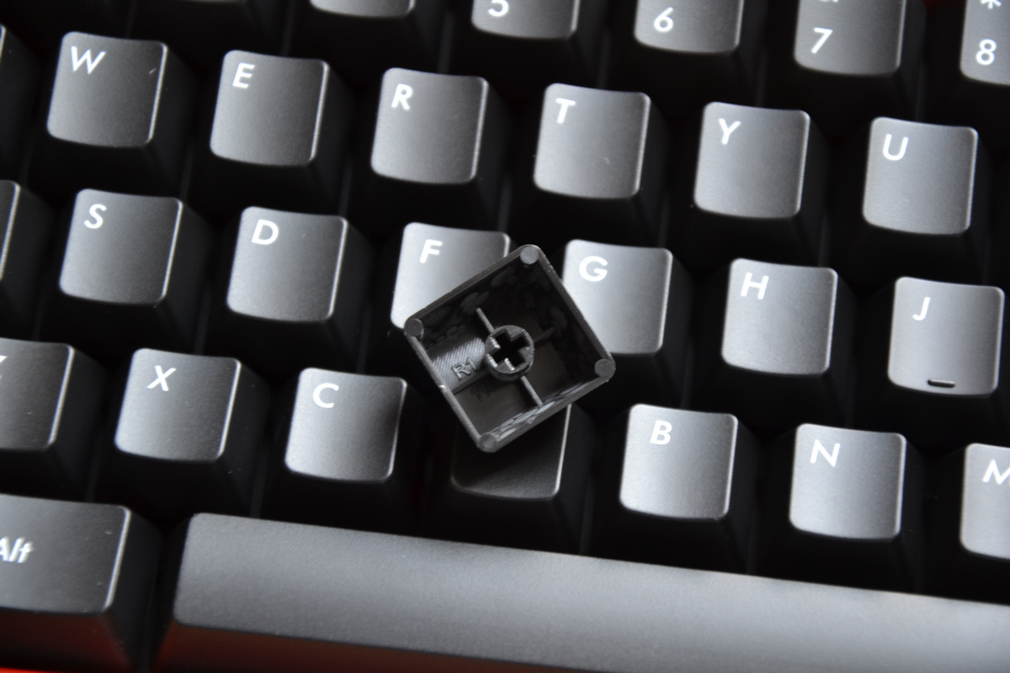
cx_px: 505
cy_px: 336
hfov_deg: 13.0
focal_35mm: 158
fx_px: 4418
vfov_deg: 8.7
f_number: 5.6
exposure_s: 1/25
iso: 400
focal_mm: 105
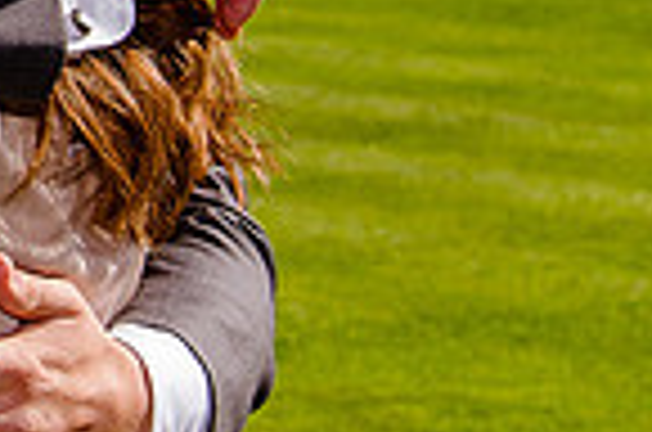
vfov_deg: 5.1
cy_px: -374
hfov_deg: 7.6
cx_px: -615
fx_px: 4753
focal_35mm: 263
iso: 125
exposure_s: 1/320
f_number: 7.1
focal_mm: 46
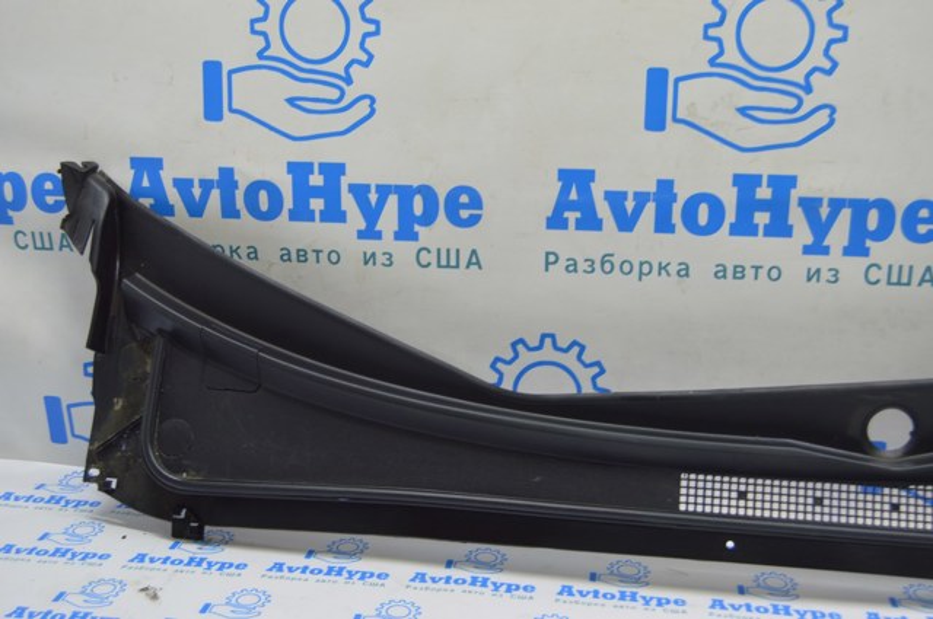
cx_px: 466
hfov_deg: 43.7
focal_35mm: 45
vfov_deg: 29.8
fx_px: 1165
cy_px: 310
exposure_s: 1/20
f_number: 5.6
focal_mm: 30
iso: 400
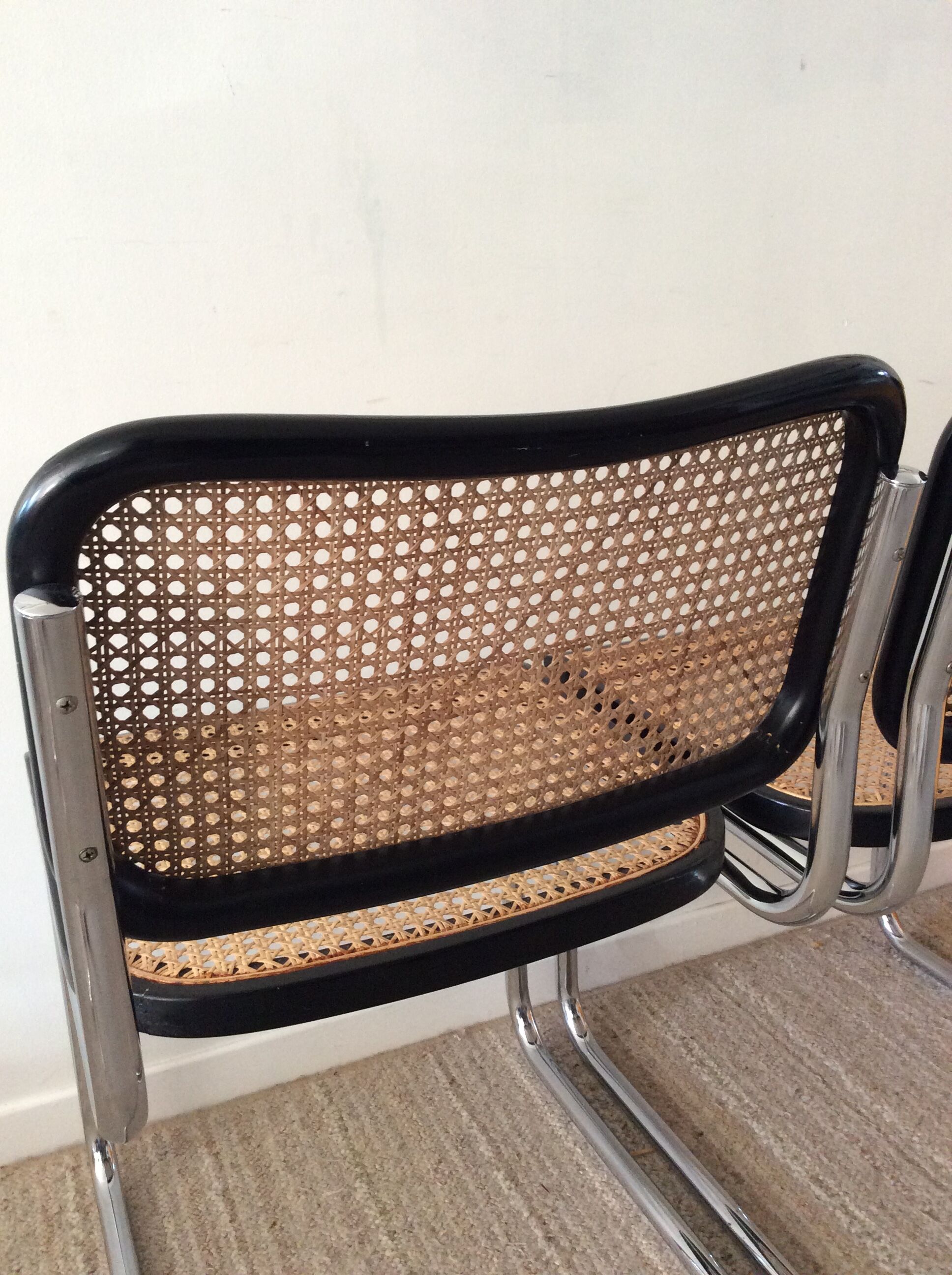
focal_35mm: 32
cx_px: 476
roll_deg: +2.7
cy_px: 638
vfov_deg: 56.9
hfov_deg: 44.1
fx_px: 1177
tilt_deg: -17.7
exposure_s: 1/25
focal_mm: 3.3
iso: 125
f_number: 2.4
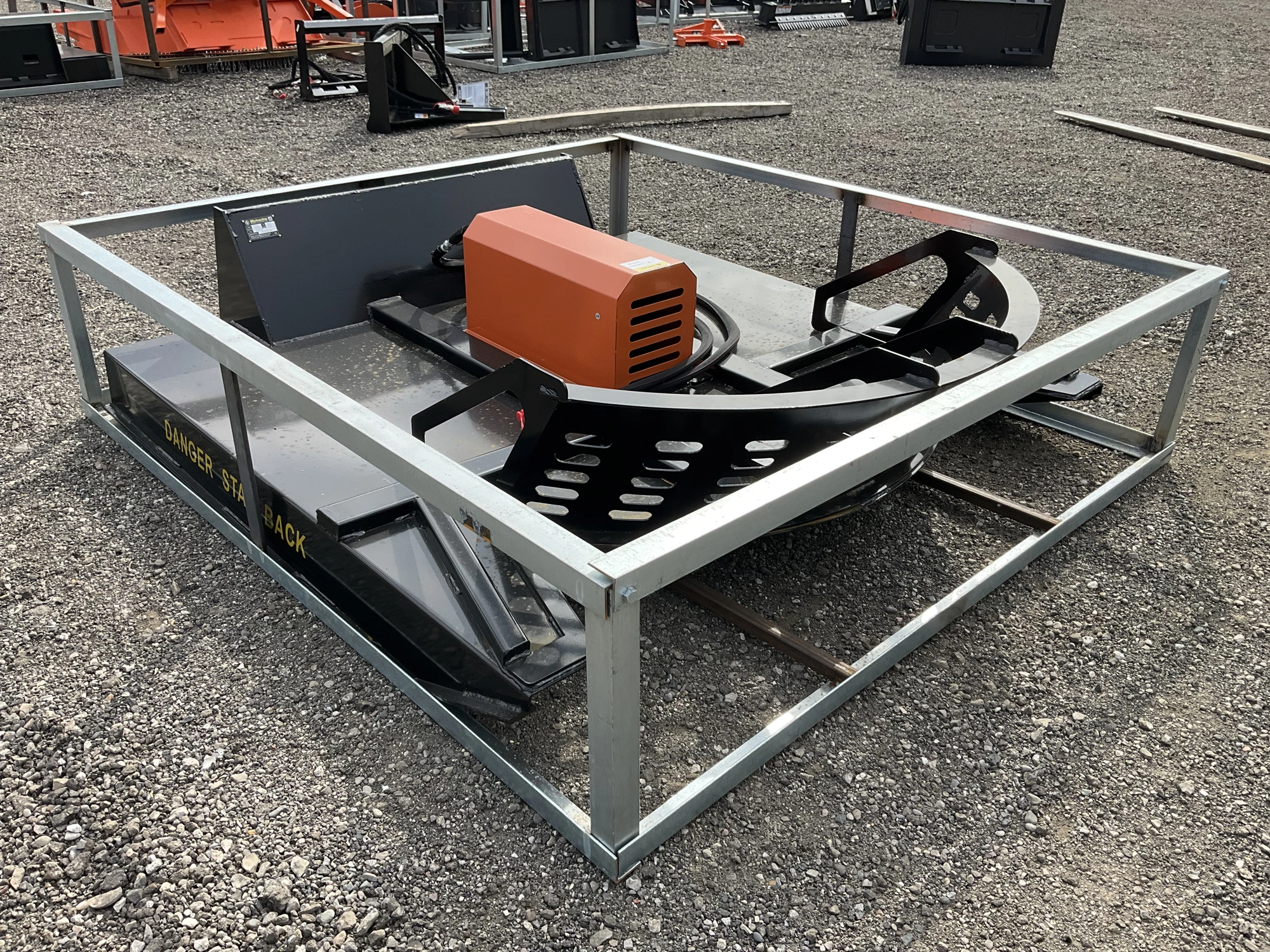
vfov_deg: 48.2
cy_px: 476
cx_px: 635
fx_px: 1064
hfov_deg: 61.7
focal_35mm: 29
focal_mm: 3
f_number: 1.8
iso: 25
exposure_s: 1/770
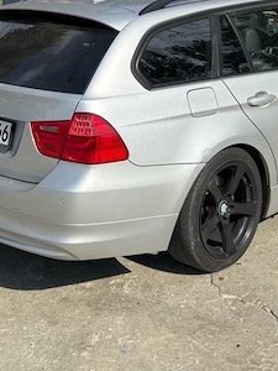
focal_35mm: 64
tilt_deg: -0.5
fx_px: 685
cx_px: 208
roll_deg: +0.0
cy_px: -38
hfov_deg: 22.7
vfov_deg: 27.6
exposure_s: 1/4975
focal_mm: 6.76
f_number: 1.78
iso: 100
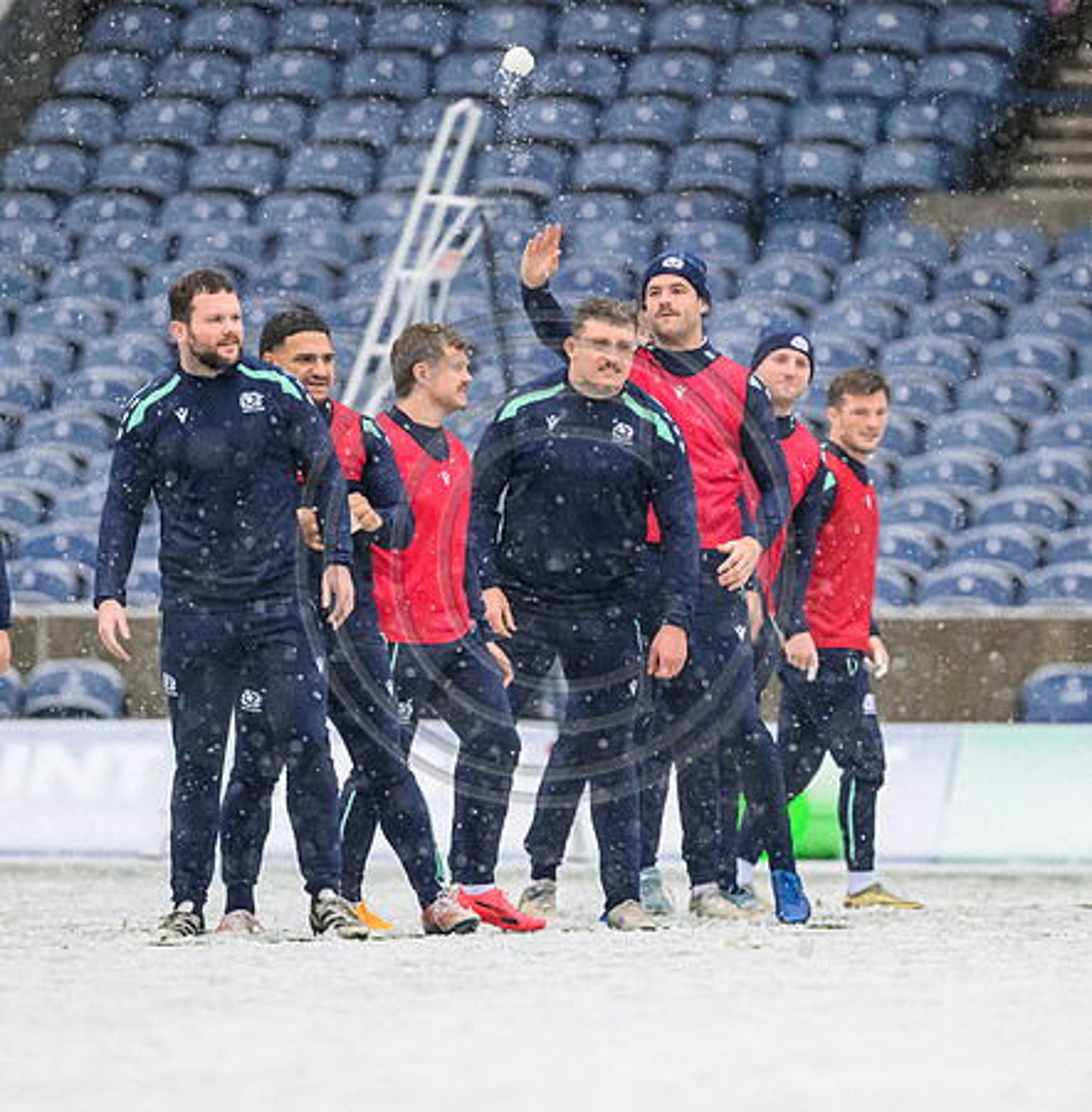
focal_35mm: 644
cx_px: 653
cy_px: 696
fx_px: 23201
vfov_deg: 2.7
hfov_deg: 2.7
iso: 8000
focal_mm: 400
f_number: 3.5
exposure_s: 1/2000
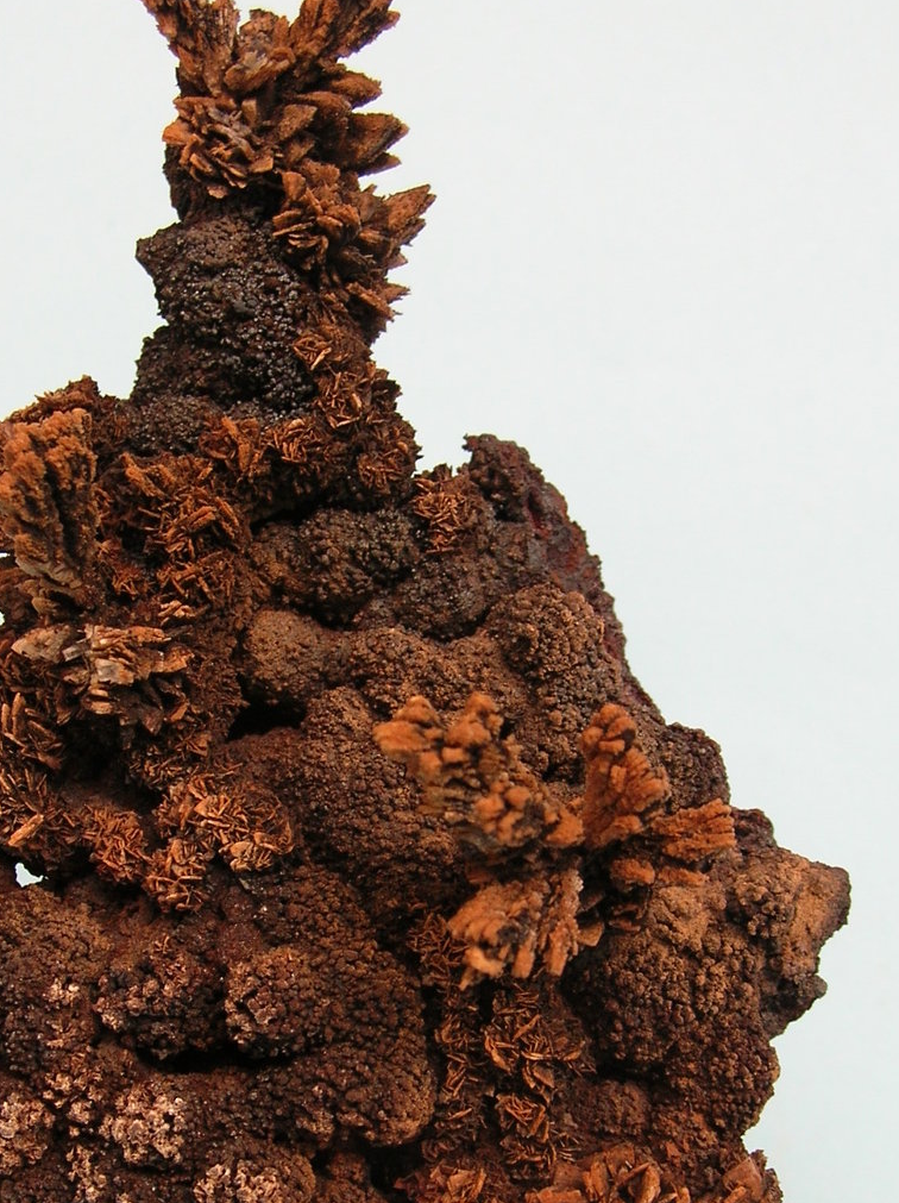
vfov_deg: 33.4
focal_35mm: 57
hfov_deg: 25.5
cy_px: 844
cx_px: 318
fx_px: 1978
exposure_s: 1/12.6
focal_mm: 6
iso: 50
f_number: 2.7
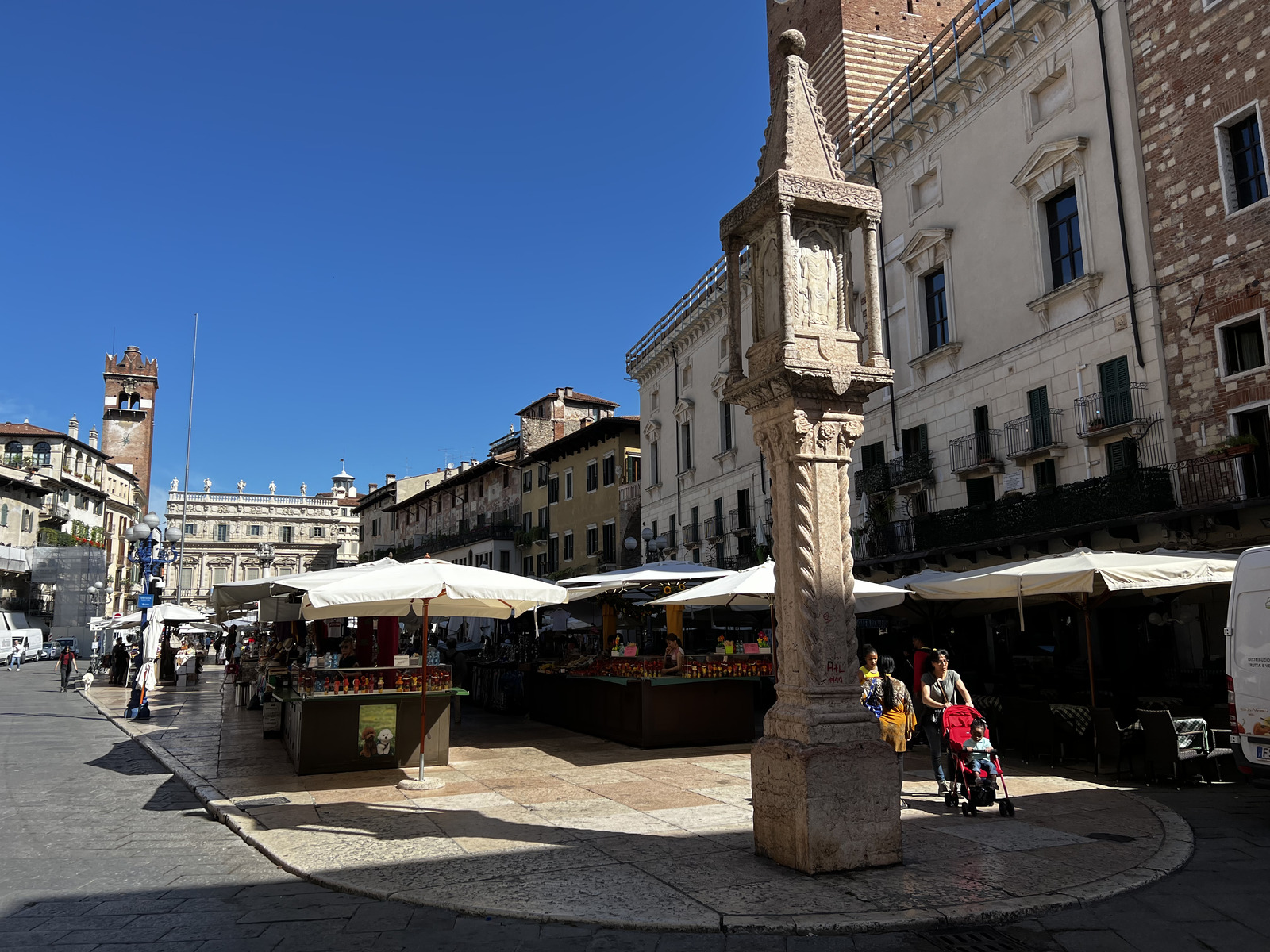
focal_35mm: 26
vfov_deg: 53.1
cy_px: 476
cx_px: 635
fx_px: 954
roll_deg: +1.3
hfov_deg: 67.3
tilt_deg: +8.8
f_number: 1.5
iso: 50
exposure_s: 1/3460
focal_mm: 5.7
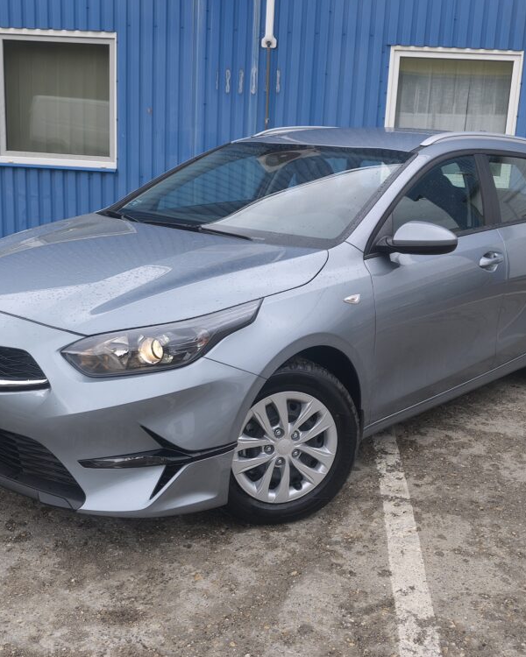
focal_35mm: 40
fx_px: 778
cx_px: 265
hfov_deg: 37.3
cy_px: 328
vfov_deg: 45.8
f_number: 1.6
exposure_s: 1/112
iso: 50
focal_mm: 6.57
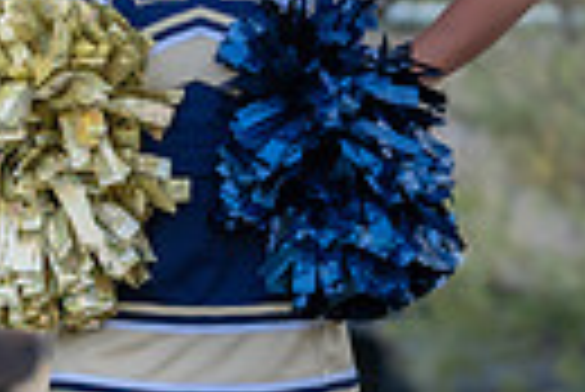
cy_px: 228
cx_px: 248
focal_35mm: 312
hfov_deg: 6.6
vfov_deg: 4.4
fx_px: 5076
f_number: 2.8
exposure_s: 1/320
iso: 160
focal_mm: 70
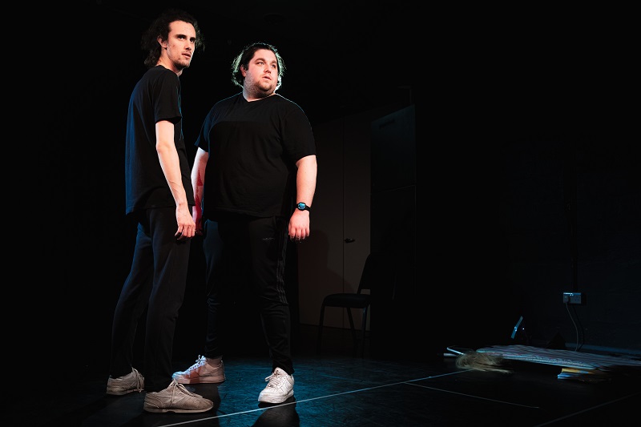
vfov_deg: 41.1
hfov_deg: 58.7
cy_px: 214
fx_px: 570
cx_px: 320
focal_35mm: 32
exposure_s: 1/320
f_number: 2.8
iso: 2000
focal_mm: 32
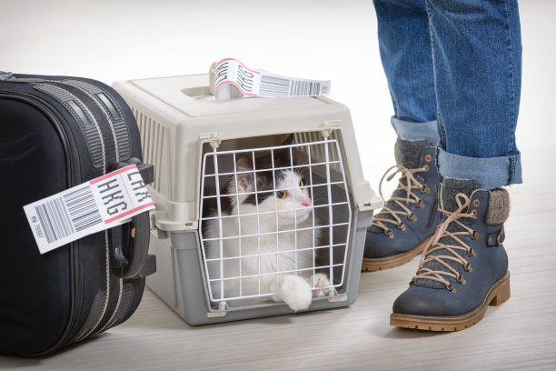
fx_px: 2008
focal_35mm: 130
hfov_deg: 15.8
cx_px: 278
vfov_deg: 10.5
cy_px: 186
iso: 200
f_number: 6.3
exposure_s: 1/160
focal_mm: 130
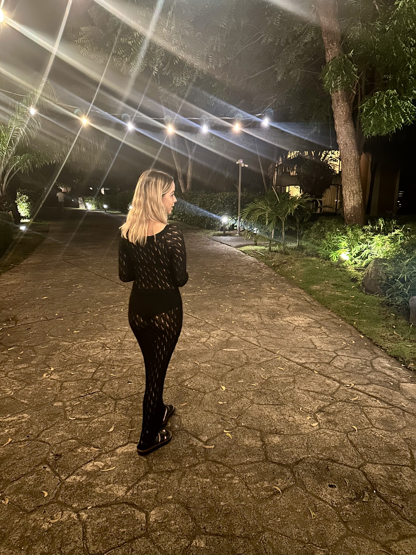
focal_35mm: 24
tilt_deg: -11.9
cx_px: 208
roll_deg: -1.1
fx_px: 385
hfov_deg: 56.8
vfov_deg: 71.6
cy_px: 278
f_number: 1.78
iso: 1600
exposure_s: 1/24
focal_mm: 6.86
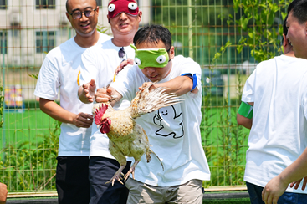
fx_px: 1235
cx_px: 171
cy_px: 75
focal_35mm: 145
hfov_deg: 14.2
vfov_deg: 9.4
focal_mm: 70
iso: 100
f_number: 2.8
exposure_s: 1/2000
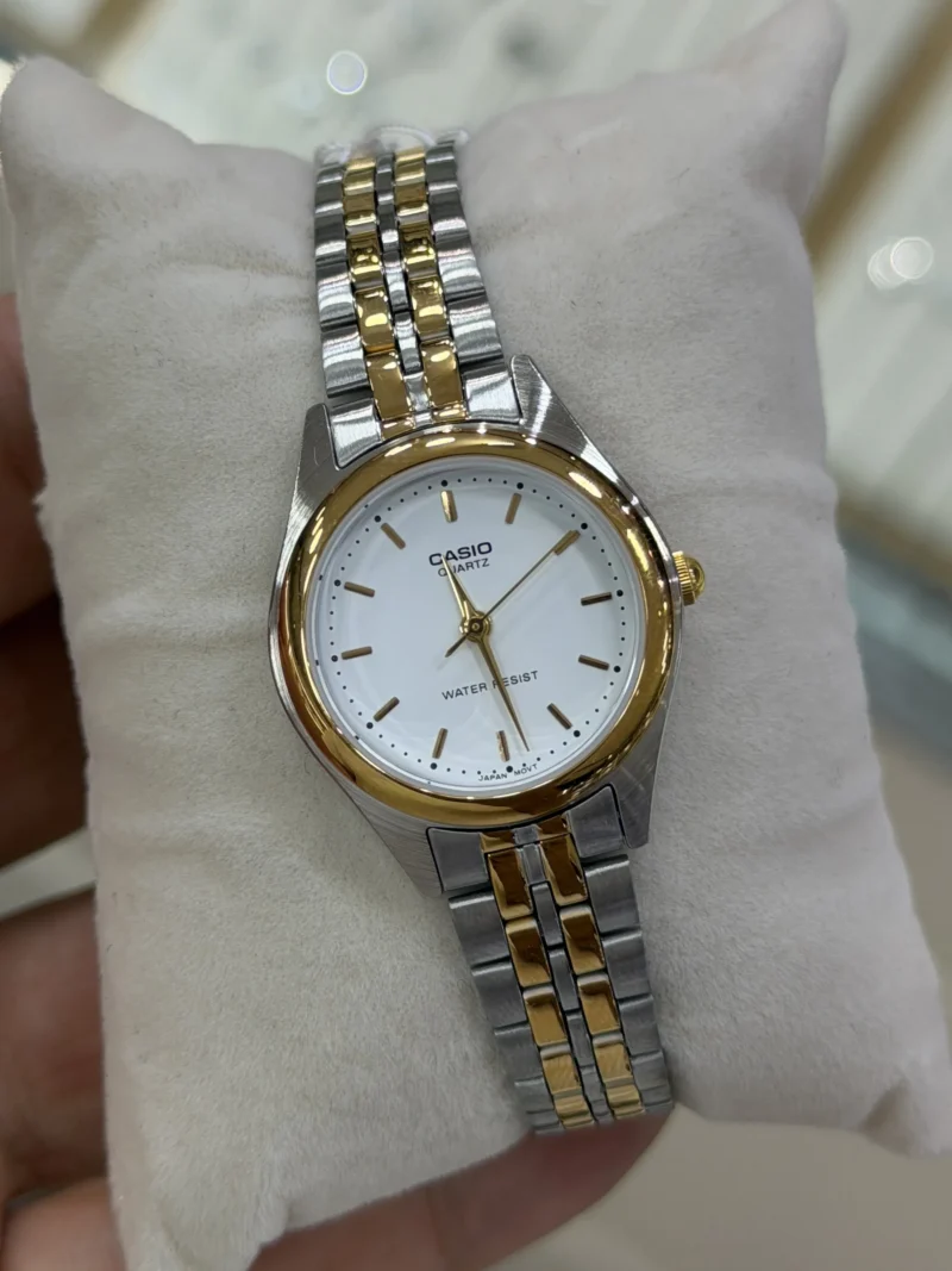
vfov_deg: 39.7
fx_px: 1760
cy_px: 636
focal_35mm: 48
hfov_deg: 30.3
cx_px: 476
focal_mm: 6.76
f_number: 1.78
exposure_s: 1/587
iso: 64
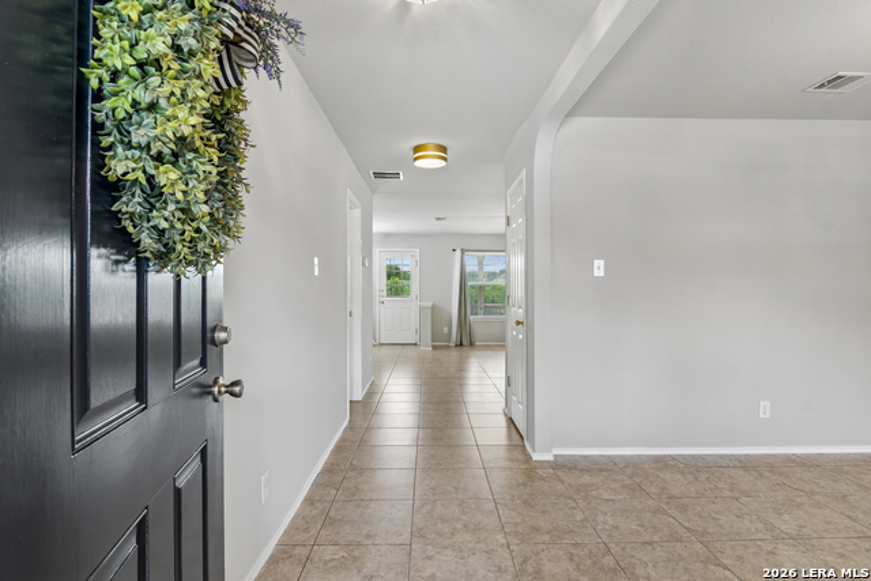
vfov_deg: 64.6
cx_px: 436
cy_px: 290
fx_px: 460
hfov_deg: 86.9
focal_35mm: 19
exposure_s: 1/50
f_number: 8
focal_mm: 13
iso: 320
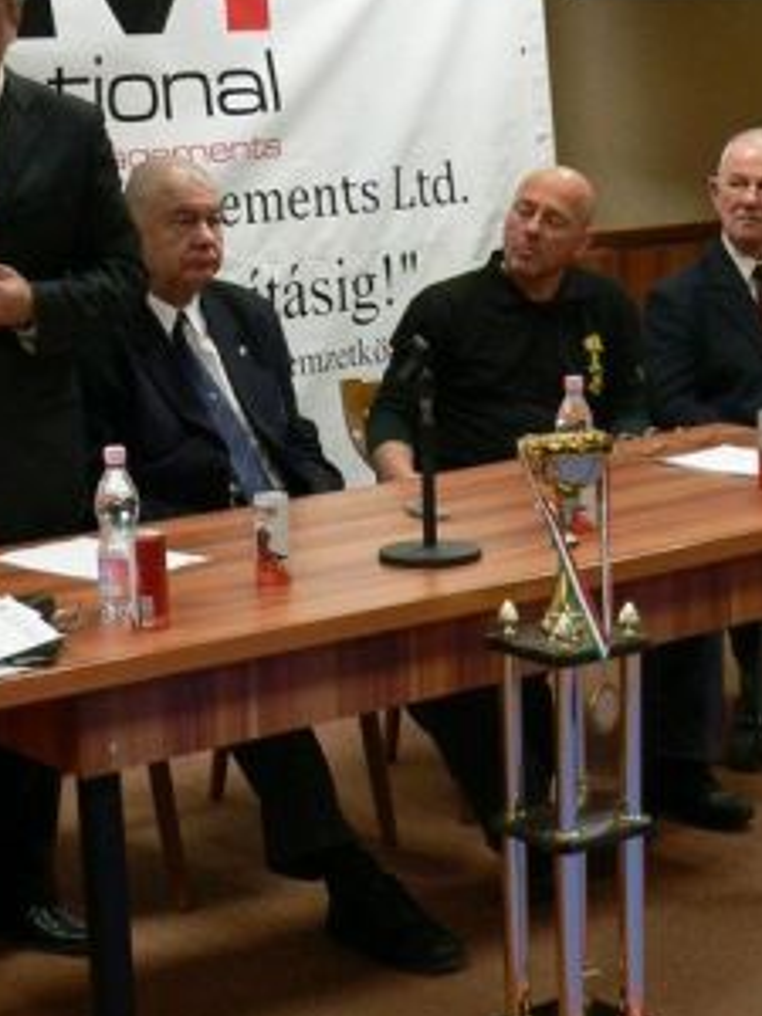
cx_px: 315
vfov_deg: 24.4
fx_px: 2348
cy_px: 476
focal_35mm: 80
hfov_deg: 18.4
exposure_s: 1/15
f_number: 2.8
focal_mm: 7.6
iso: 200
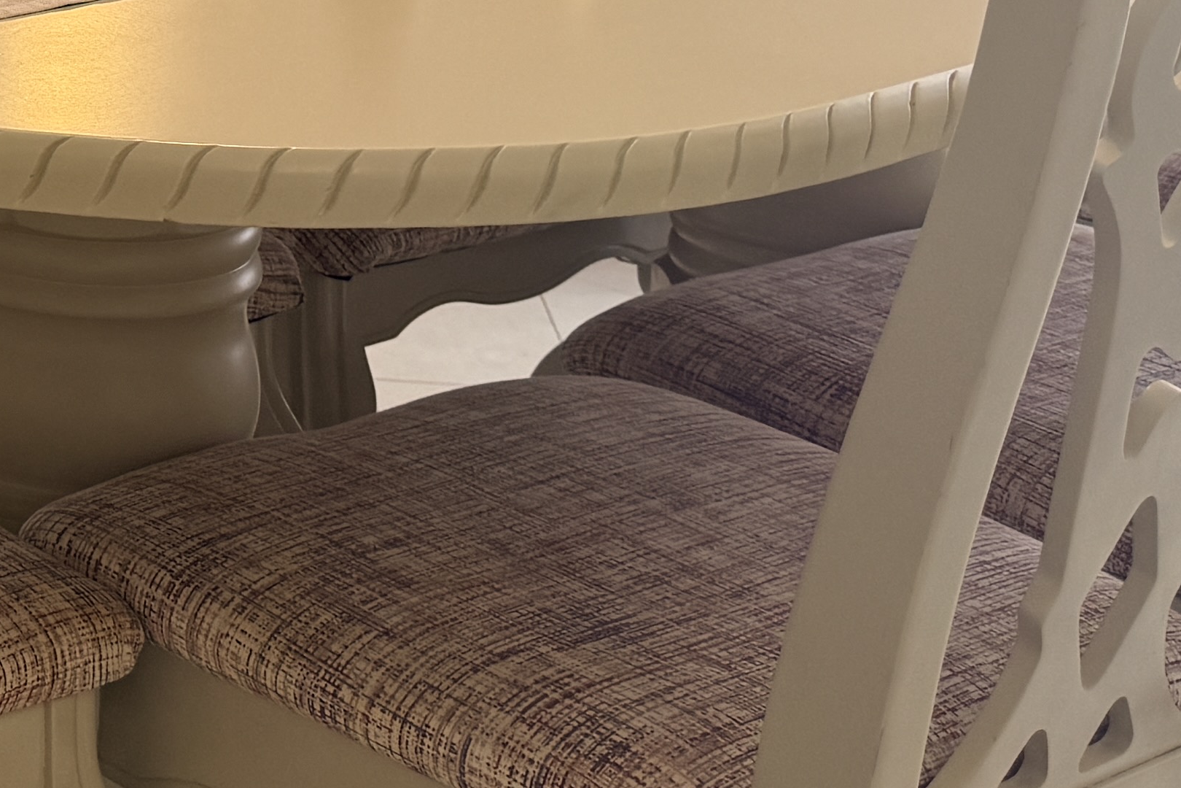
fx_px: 2887
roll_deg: -0.4
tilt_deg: -6.4
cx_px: -515
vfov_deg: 14.6
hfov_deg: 20.3
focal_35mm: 88
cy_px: -352
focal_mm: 6.76
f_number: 1.78
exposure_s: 1/100
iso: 64
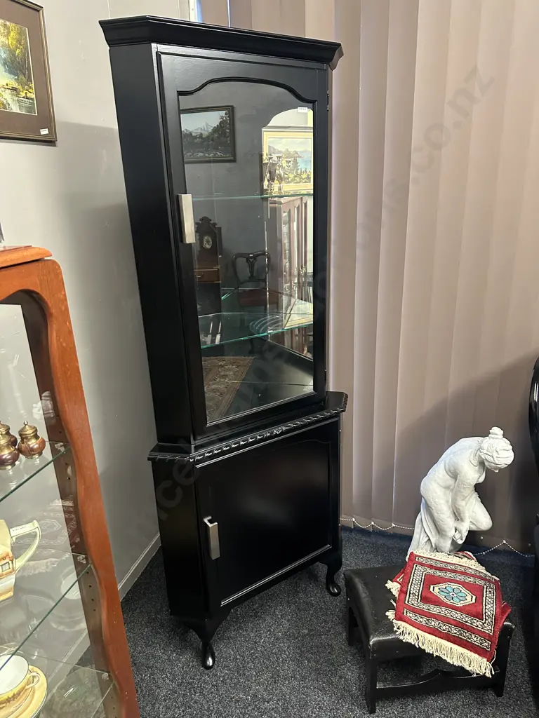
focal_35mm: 24
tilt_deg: -18.4
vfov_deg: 71.6
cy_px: 359
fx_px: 498
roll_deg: +2.3
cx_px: 270
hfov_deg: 56.8
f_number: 1.78
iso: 640
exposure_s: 1/50
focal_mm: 6.86
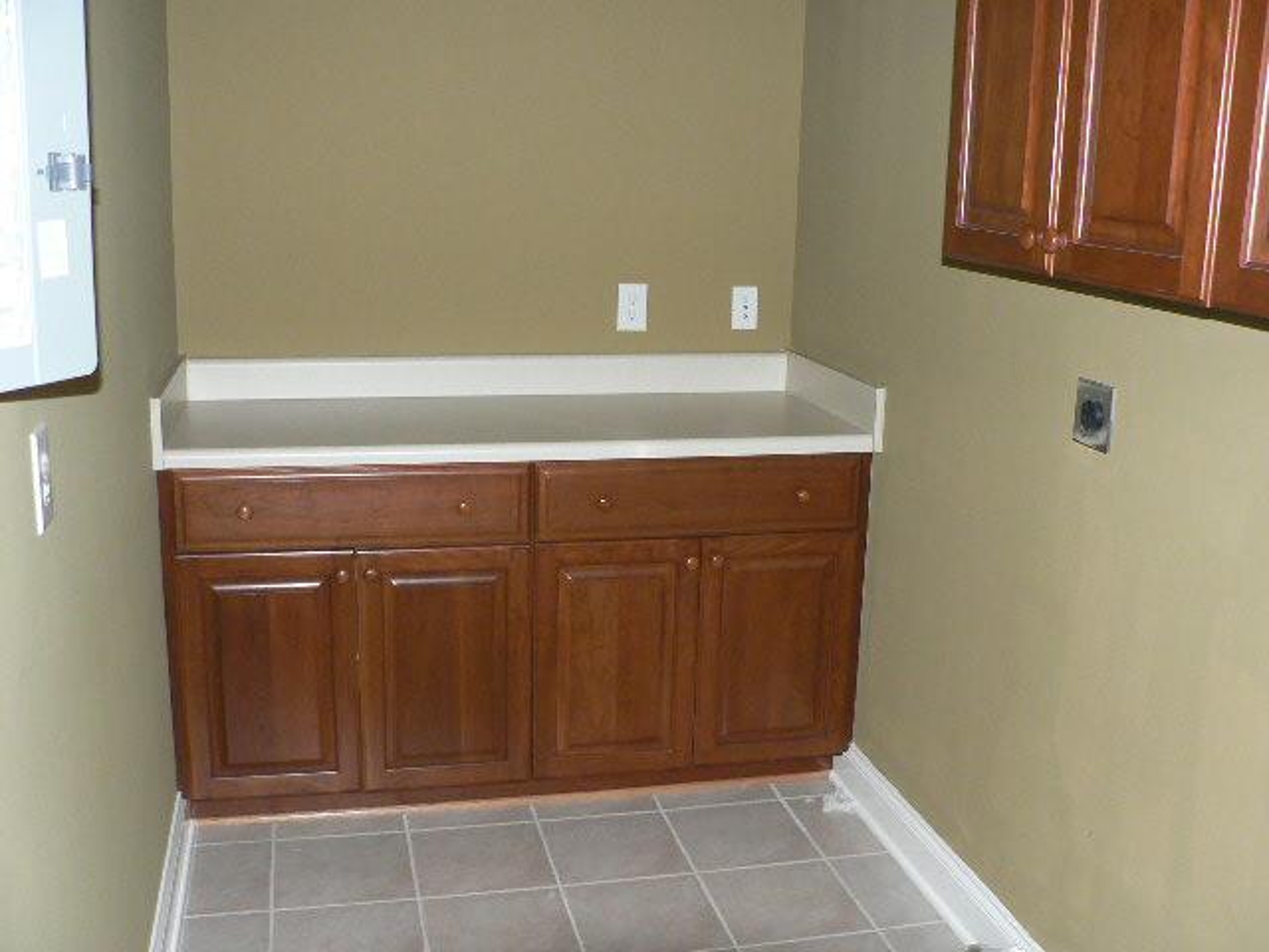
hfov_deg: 51.4
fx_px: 1320
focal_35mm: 36
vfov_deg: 39.7
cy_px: 476
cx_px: 634
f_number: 2.8
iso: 300
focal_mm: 6
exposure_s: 1/60
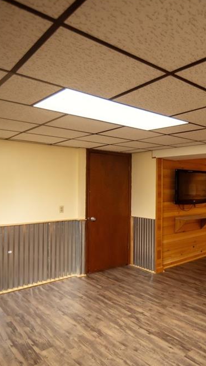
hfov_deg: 42.0
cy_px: 182
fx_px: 253
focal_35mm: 26
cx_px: 171
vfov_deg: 71.9
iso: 400
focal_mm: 16
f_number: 2.8
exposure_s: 1/250
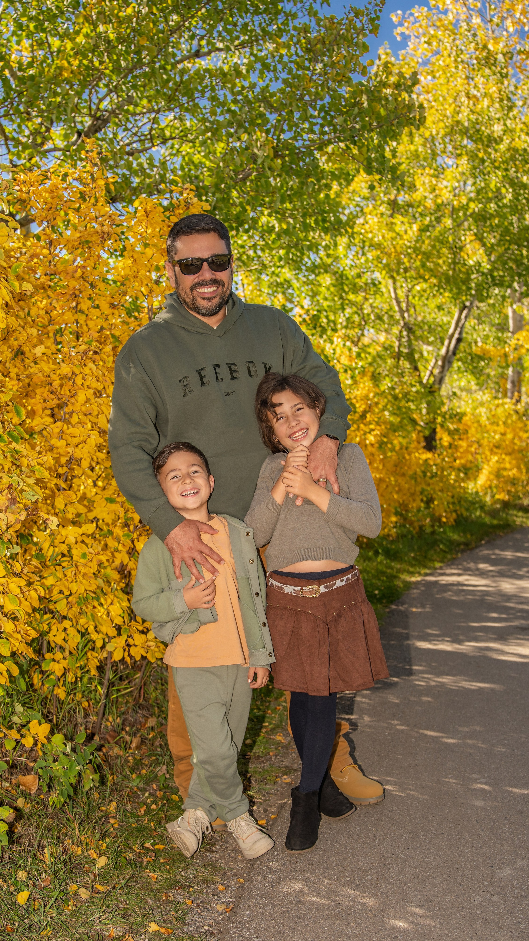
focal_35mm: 31
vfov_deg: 62.6
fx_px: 773
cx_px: 226
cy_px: 477
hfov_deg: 37.7
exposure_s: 1/2000
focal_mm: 29
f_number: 2.8
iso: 320
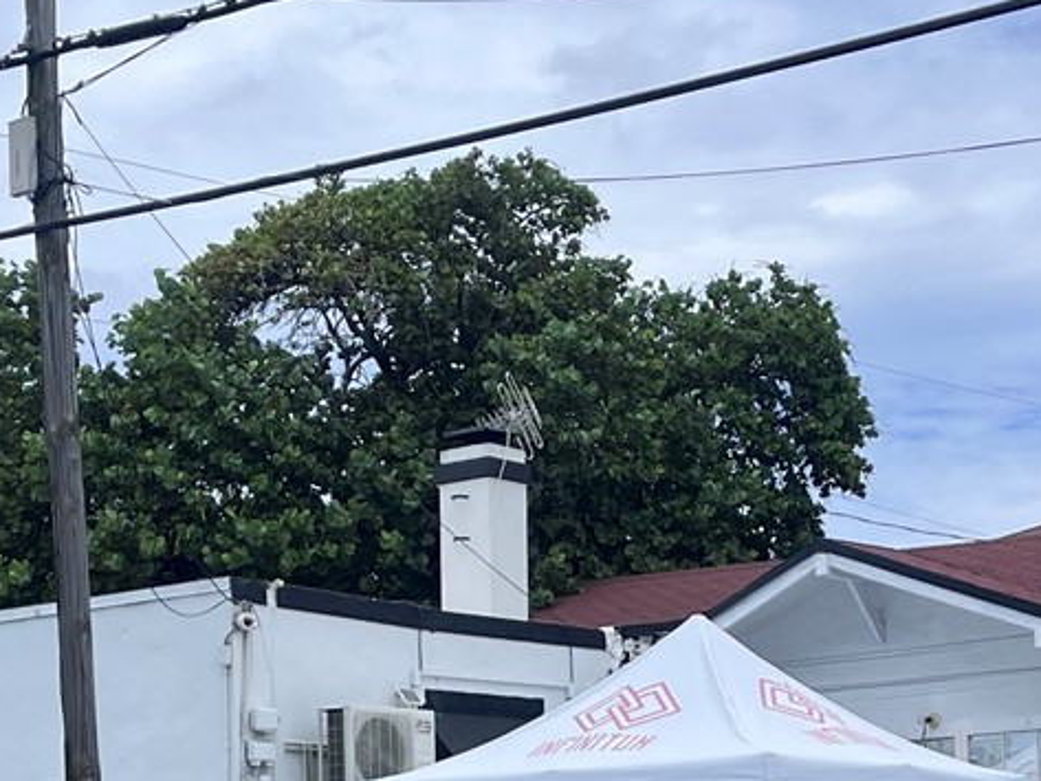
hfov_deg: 22.2
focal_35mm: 88
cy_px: 836
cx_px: 700
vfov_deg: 16.3
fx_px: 2647
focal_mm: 5.1
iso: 50
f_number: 1.6
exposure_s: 1/4016
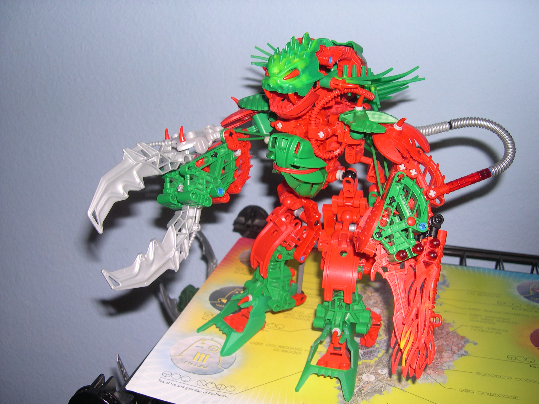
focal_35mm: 38
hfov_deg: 49.0
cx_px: 270
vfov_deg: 37.7
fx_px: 592
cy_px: 202
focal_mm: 8
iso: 100
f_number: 2.8
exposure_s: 1/60
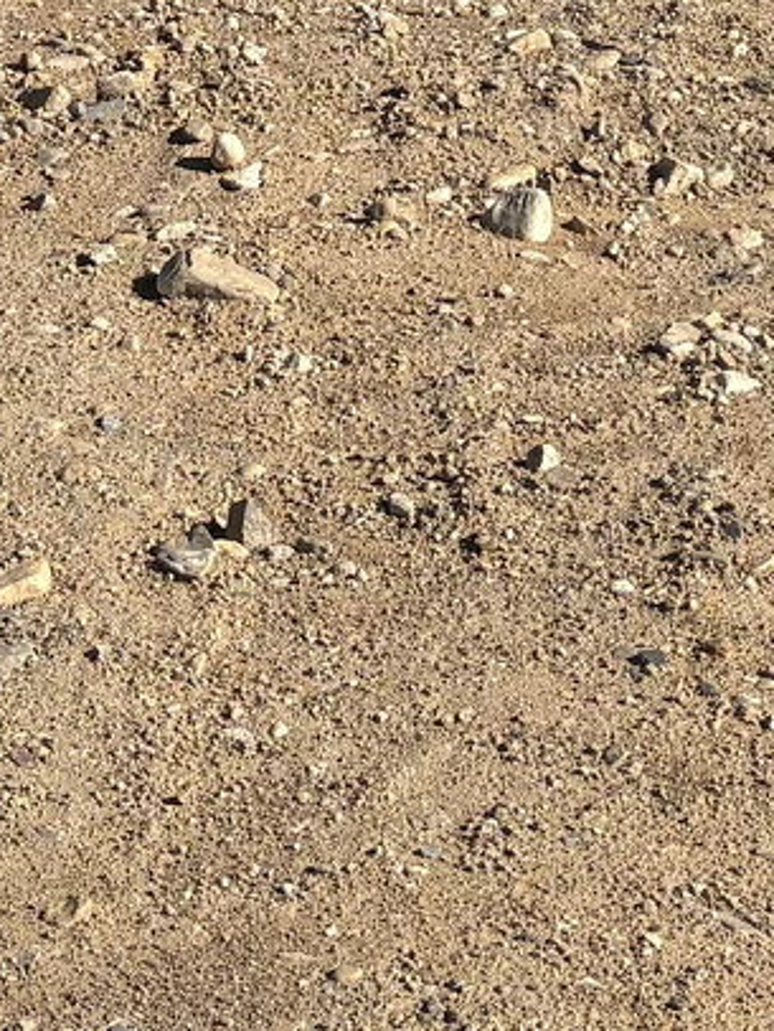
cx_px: 449
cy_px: -729
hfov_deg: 11.3
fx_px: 3901
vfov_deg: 13.7
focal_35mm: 131
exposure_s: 1/4950
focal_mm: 5.96
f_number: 1.6
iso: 50
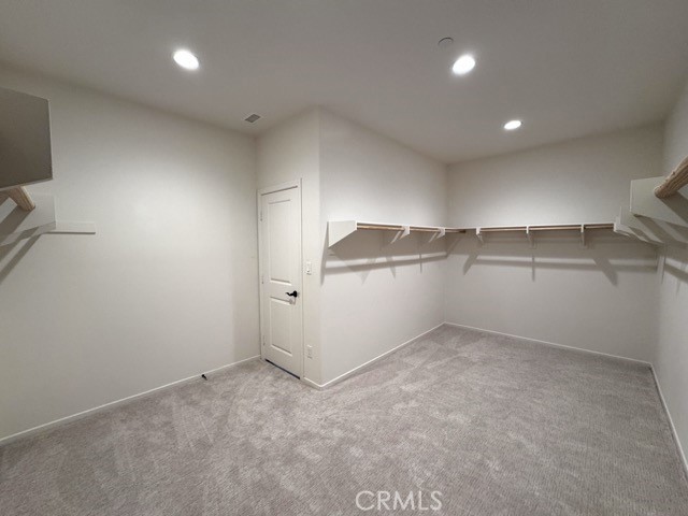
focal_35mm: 14
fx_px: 278
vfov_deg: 85.7
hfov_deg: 102.1
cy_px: 258
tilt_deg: -4.1
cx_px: 344
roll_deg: +0.7
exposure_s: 1/120
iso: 200
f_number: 2.2
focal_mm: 2.22
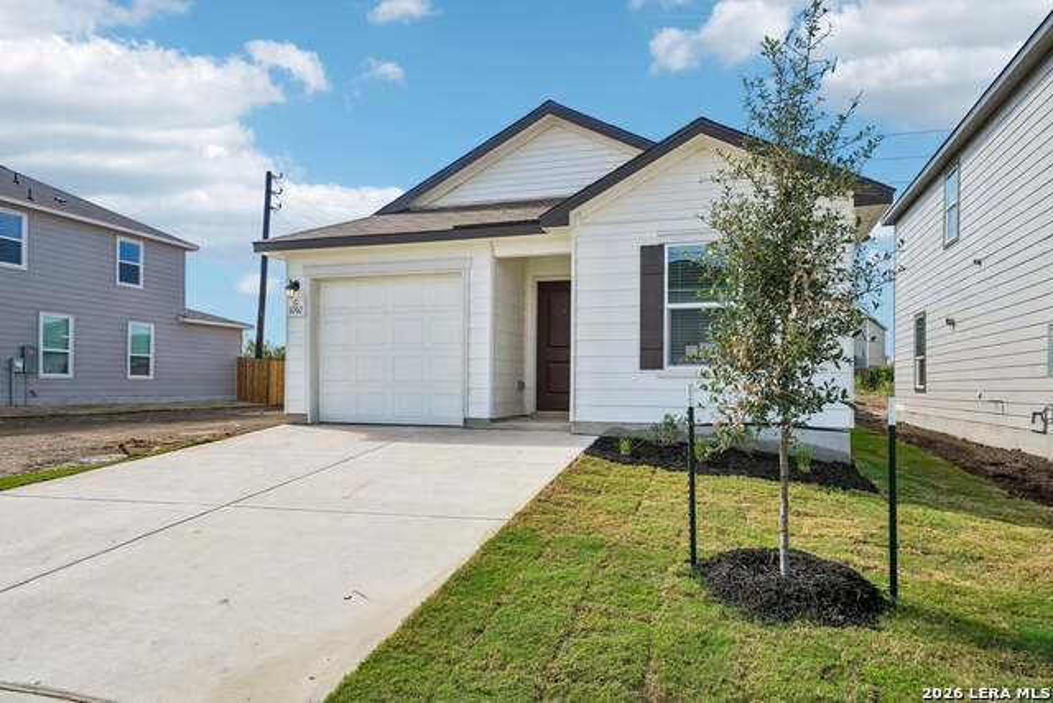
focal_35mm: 23
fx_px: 673
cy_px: 352
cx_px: 526
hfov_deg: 76.1
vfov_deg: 55.1
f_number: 8
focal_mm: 23
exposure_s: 1/1600
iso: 500
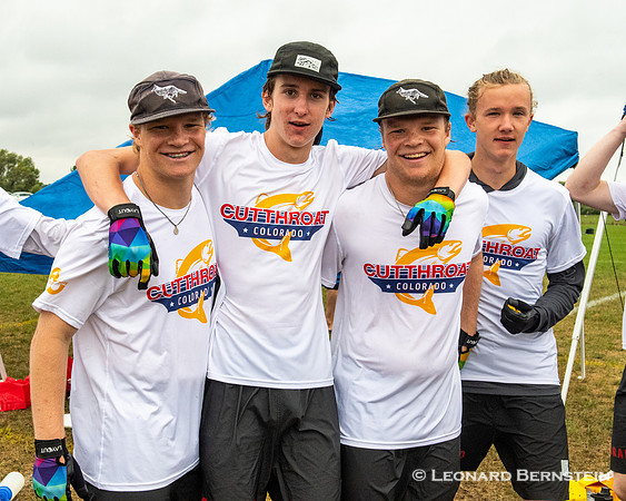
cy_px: 240
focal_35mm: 55
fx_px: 1011
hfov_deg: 34.4
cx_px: 279
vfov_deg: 27.8
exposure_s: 1/1250
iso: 1600
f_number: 7.1
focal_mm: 31
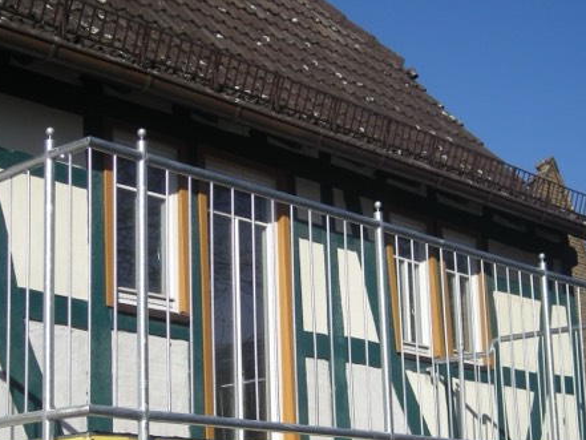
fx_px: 1355
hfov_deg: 24.4
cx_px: 267
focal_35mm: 80
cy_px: 304
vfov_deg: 18.4
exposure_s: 1/250
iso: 50
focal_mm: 7.9
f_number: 6.4
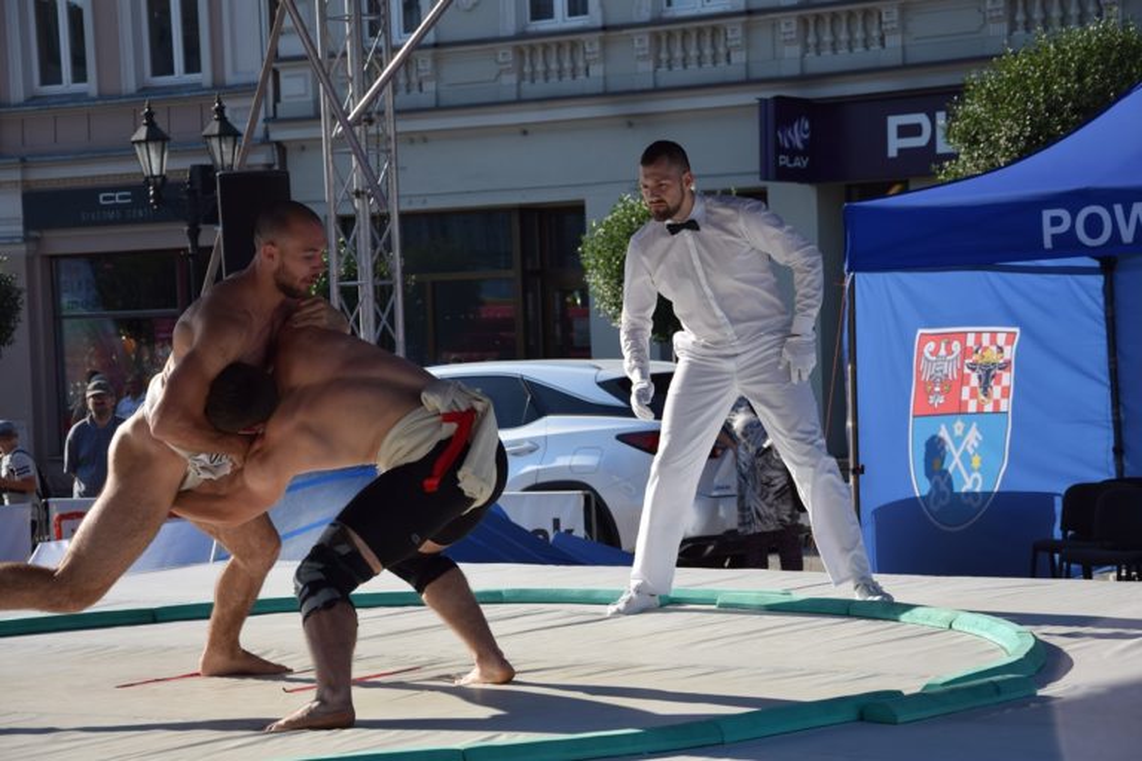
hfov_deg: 20.6
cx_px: 571
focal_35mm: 99
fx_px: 3140
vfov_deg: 13.8
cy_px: 380
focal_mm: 66
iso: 400
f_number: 5.6
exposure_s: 1/1600
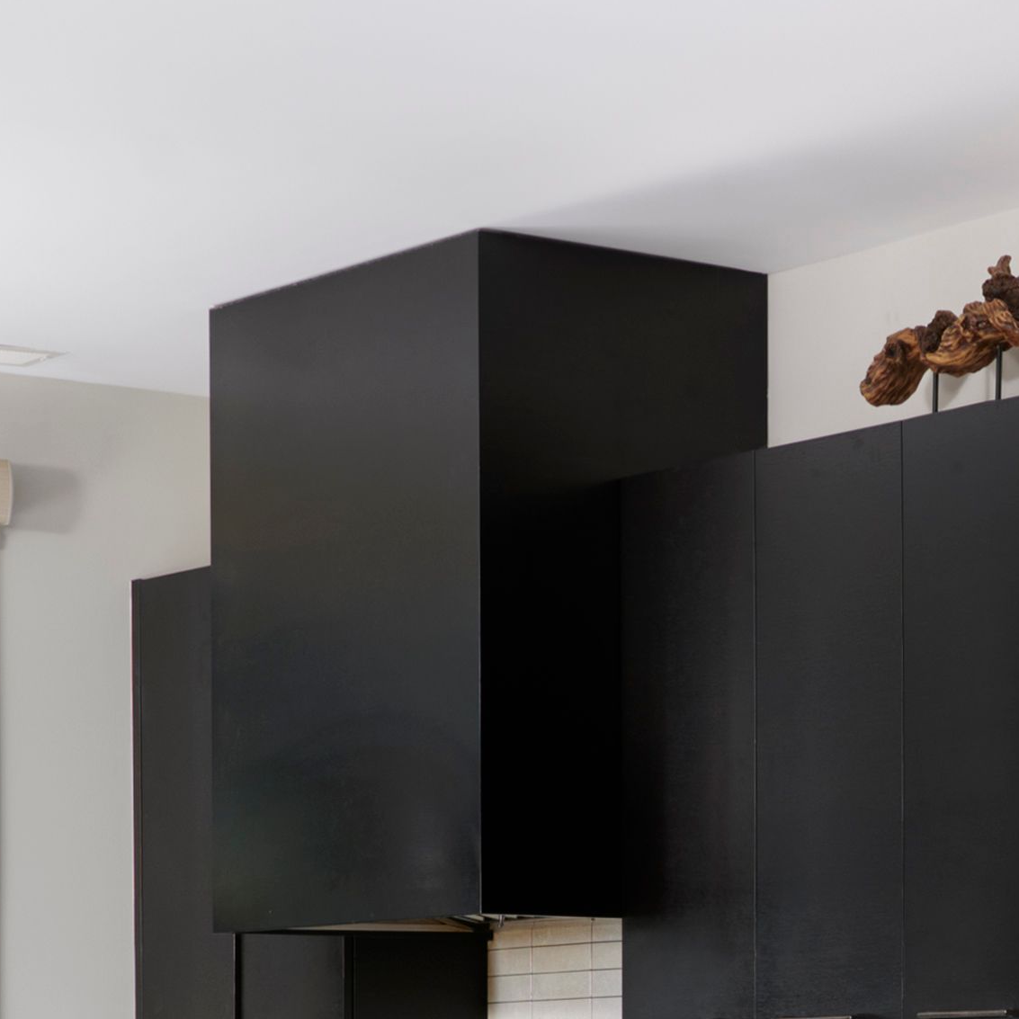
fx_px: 4271
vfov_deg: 13.3
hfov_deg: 13.4
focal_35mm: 128
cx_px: 1028
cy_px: 1109
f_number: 9
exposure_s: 1
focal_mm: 28.5
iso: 250
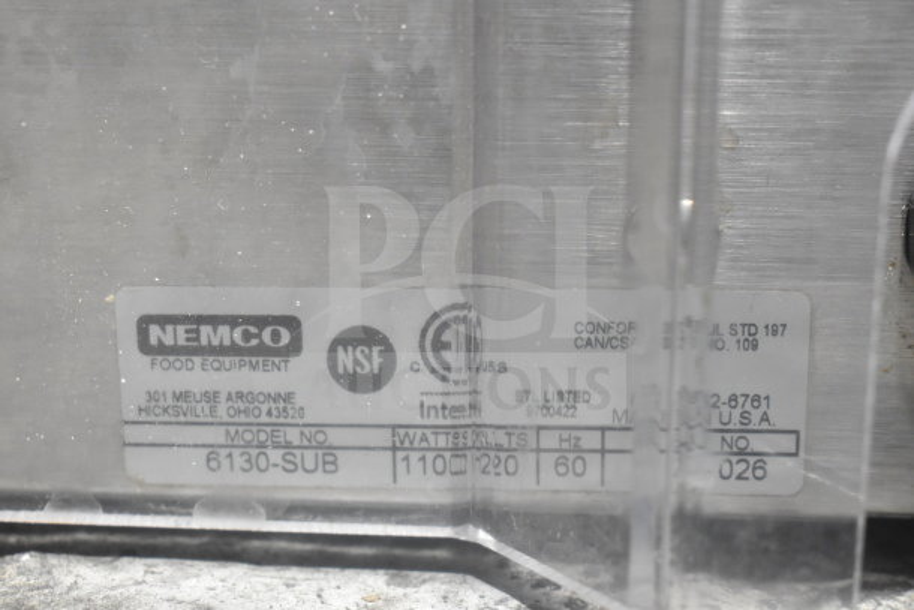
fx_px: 1752
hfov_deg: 29.2
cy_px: 305
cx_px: 457
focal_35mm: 69
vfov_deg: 19.7
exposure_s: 1/80
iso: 2800
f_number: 5.3
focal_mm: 46
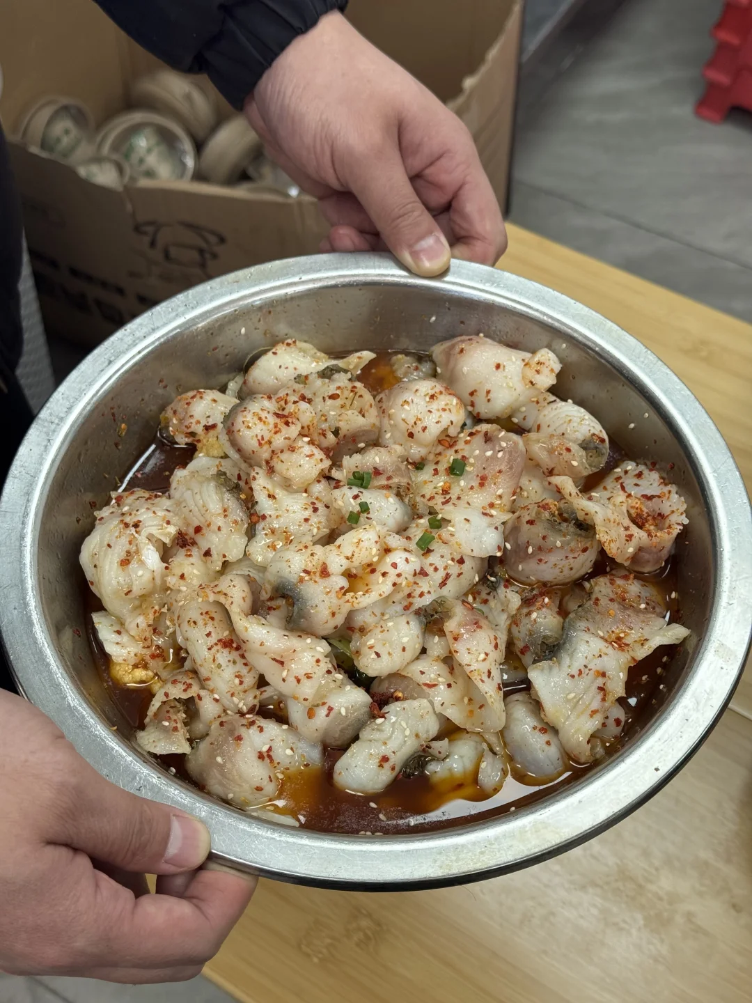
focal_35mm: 48
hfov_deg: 30.3
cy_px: 502
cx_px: 376
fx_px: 1390
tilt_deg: -51.6
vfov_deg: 39.7
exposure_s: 1/100
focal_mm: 6.76
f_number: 1.78
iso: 64
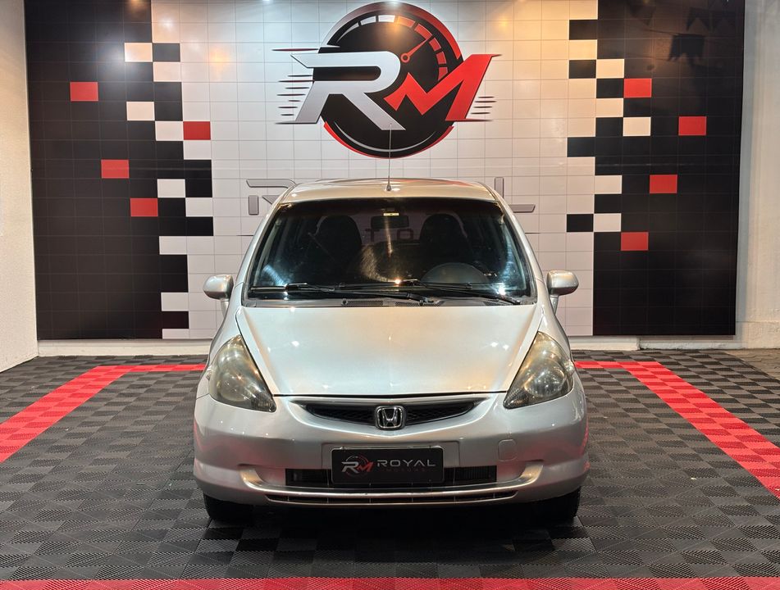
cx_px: 390
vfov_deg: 28.2
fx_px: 1176
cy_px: 295
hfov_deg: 36.7
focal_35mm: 52
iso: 40
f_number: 1.6
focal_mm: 5.96
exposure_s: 1/60
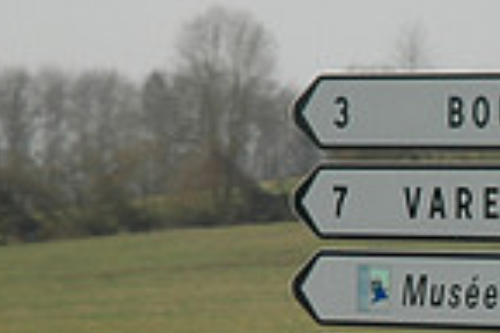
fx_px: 5875
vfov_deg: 3.2
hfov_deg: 4.9
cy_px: 300
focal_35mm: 423
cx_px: 597
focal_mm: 70
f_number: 5
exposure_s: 1/250
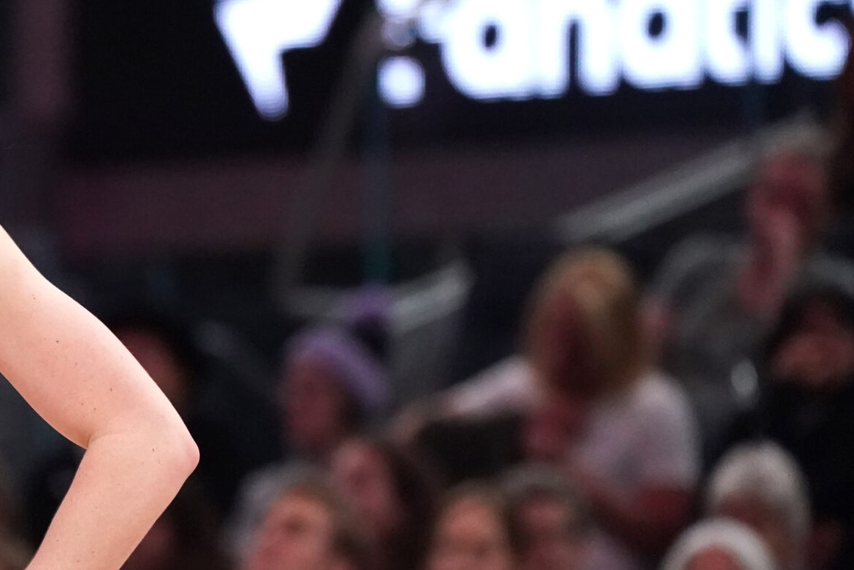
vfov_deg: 2.1
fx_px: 15707
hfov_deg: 3.1
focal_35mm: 662
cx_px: -38
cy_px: 402
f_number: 5.6
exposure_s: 1/1600
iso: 8000
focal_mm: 300
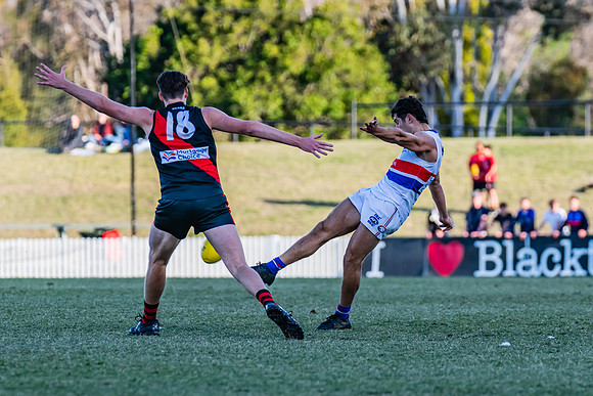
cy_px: 213
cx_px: 346
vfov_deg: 3.3
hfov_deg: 4.9
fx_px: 6955
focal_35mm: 422
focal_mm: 290
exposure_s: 1/1600
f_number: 5.6
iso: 800
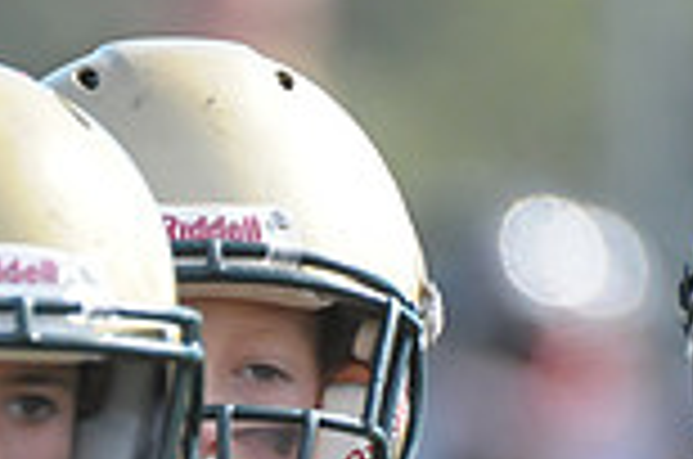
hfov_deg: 1.0
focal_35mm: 2146
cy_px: 803
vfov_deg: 0.6
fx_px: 41225
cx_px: -144
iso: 1600
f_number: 4
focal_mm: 380
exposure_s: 1/4000
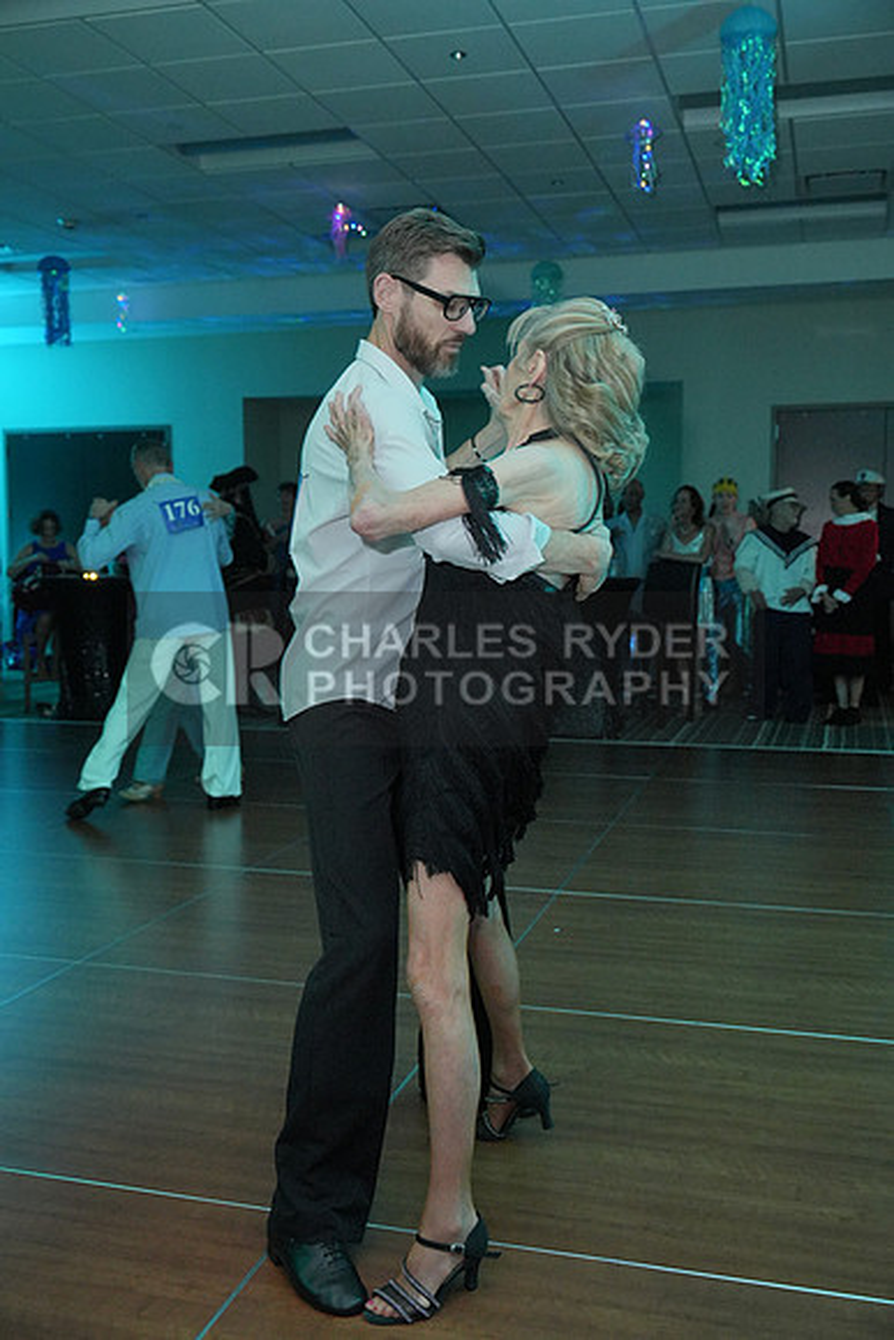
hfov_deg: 37.9
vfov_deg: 54.4
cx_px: 447
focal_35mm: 35
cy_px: 670
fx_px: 1303
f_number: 4
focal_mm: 35
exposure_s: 1/200
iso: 4000
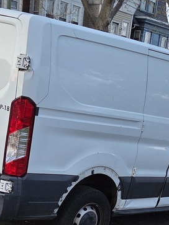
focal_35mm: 76
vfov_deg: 23.7
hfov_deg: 19.4
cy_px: 260
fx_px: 495
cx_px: 86
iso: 100
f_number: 1.8
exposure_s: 1/180
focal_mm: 5.4
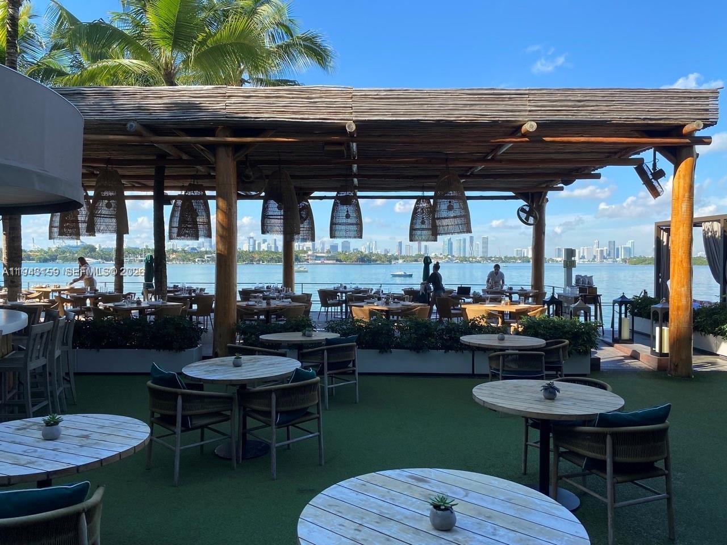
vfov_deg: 53.1
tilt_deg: -1.8
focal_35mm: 26
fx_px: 546
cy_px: 272
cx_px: 364
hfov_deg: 67.3
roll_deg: -0.5
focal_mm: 4.25
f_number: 1.8
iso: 32
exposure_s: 1/1218
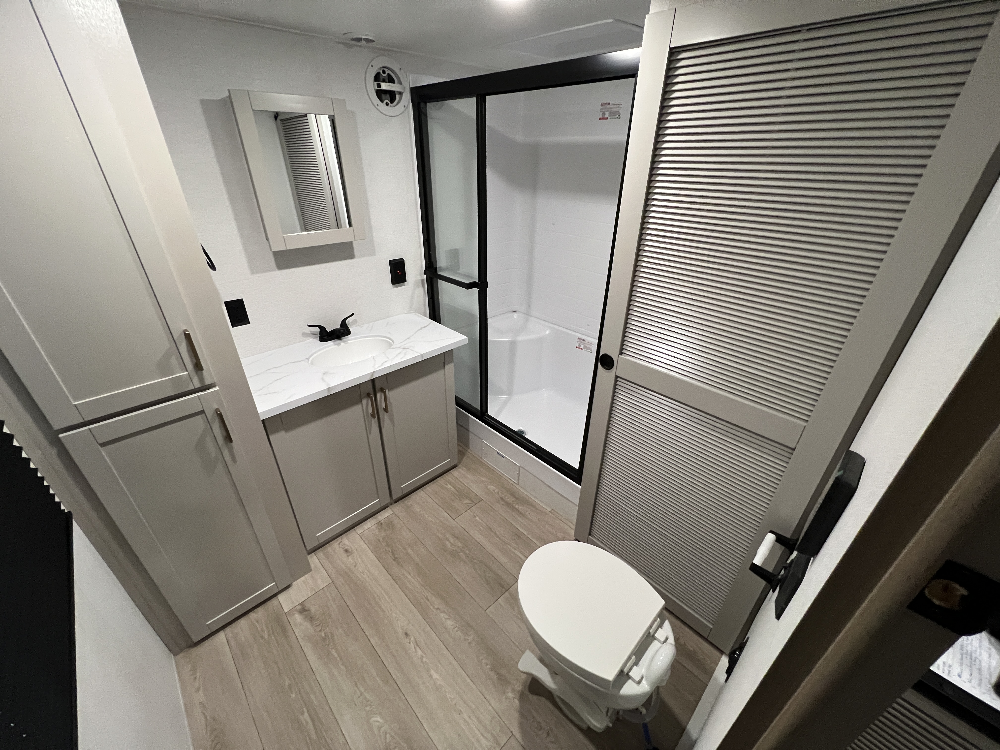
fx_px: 376
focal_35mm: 13
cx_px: 500
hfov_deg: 106.2
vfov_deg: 89.9
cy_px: 375
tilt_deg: -30.0
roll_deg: +0.3
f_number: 1.8
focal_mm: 1.57
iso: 400
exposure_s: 1/60
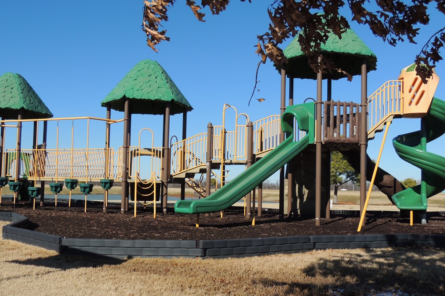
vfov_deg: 37.8
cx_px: 221
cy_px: 167
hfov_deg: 54.4
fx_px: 433
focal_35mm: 35
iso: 100
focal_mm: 5.8
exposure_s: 1/1250
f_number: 3.2
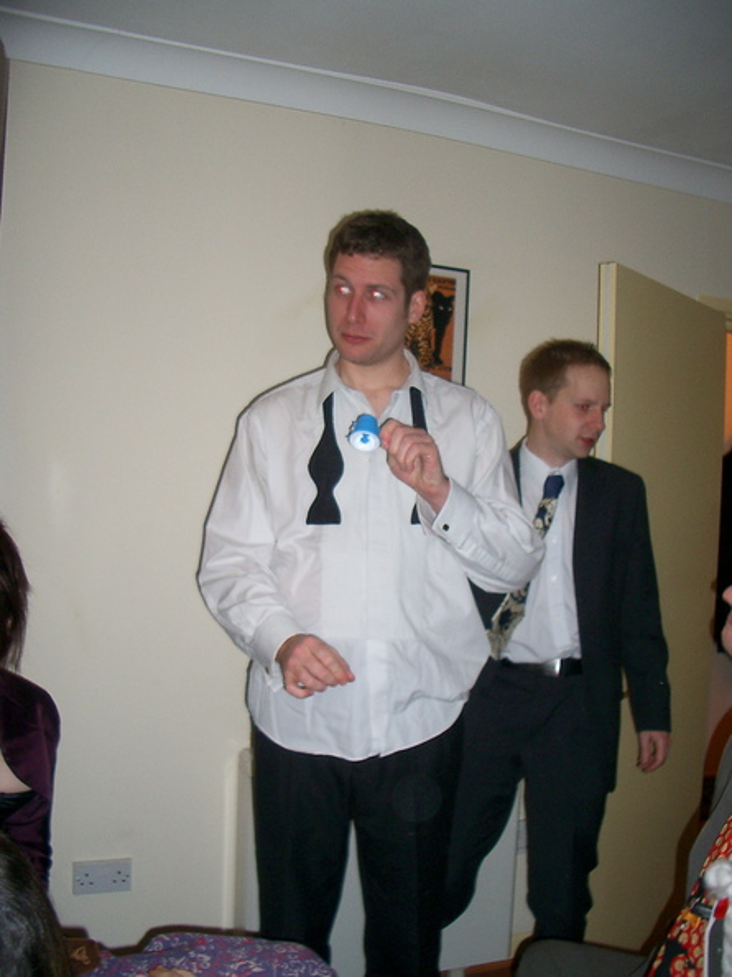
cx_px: 366
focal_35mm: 35
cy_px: 488
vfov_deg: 52.6
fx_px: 988
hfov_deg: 40.7
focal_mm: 5.8
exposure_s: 1/40
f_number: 2.6
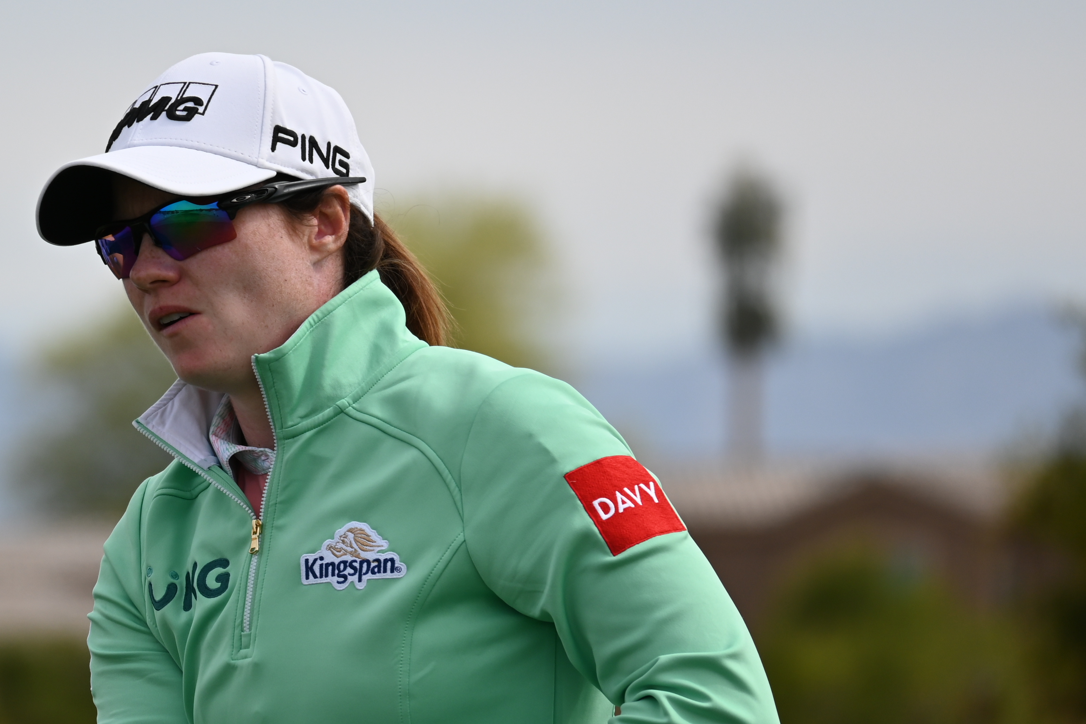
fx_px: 20330
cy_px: 436
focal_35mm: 674
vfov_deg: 2.0
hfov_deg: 3.1
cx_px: 304
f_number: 6.3
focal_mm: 250
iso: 100
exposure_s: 1/640
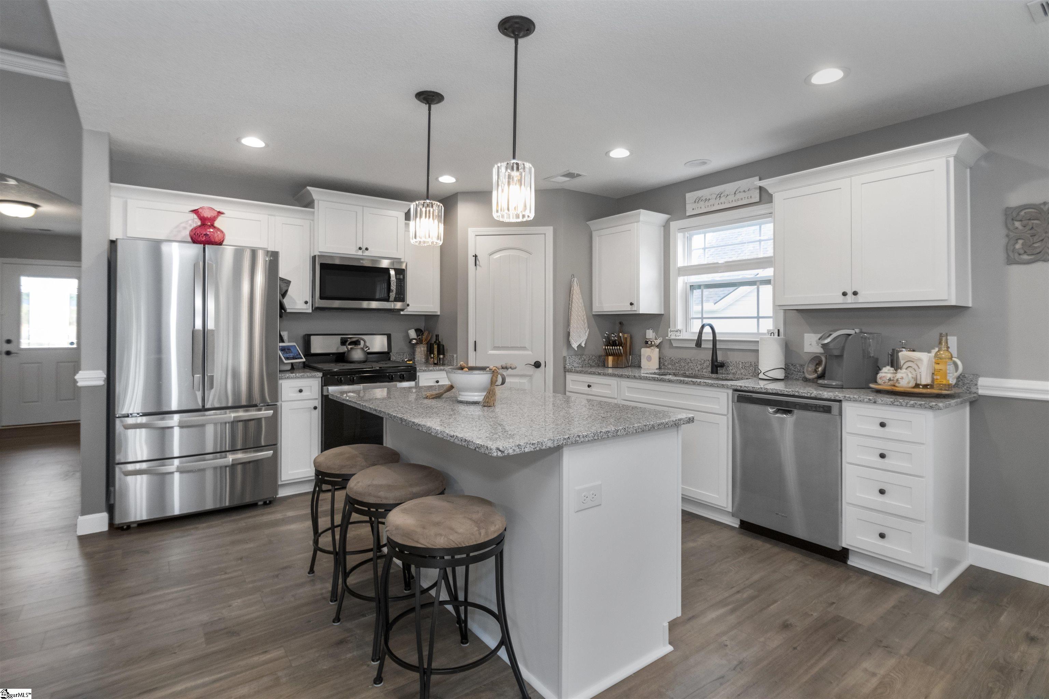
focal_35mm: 17
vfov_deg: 70.4
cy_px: 350
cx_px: 524
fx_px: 495
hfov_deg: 93.3
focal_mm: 17
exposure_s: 1/160
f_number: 4.5
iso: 1250
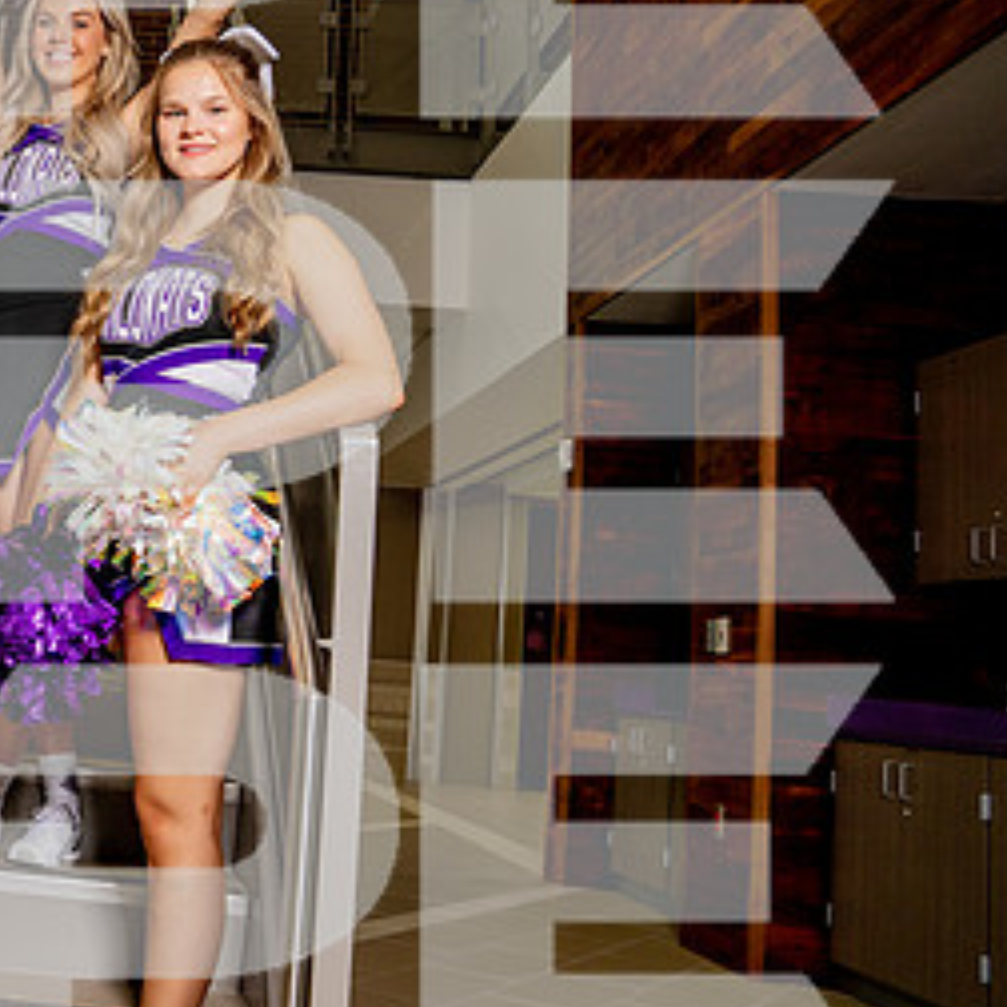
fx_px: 1613
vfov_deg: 34.5
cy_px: 394
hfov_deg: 30.6
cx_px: -124
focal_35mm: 49
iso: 250
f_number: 8
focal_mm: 25
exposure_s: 1/125
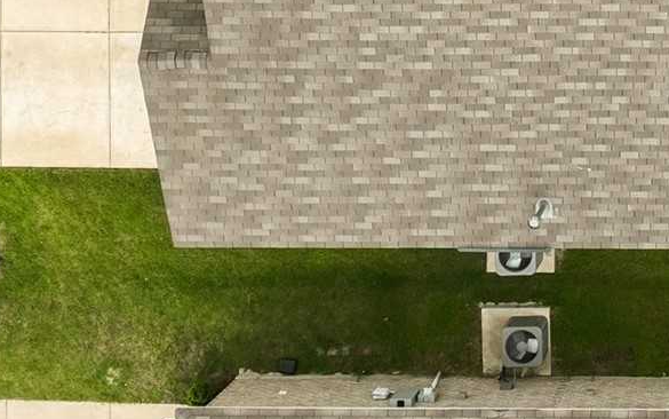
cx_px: 756
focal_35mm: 89
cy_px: -135
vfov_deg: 14.1
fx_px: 1623
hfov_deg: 21.9
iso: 100
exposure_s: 1/400
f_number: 2.8
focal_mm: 12.29
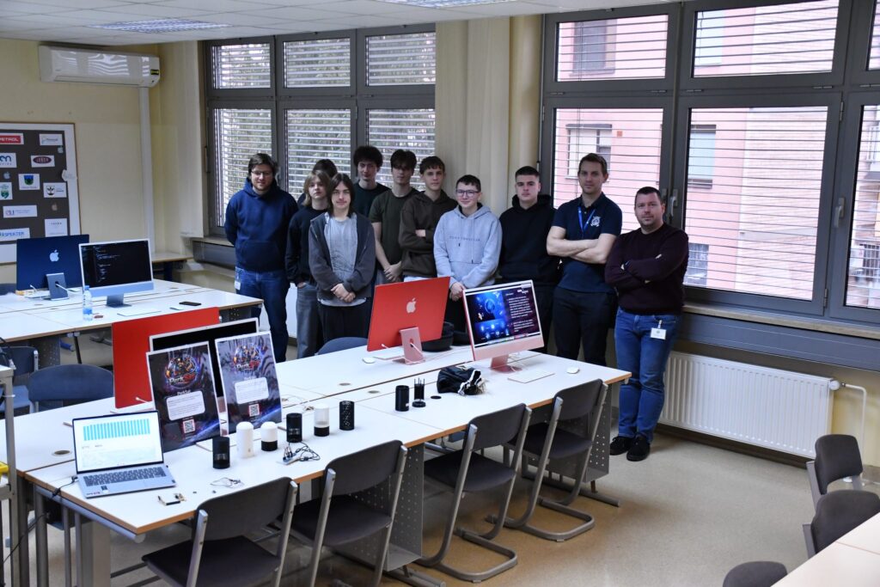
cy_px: 294
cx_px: 440
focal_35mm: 40
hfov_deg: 48.5
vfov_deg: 33.4
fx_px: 978
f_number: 4
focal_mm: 27
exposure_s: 1/250
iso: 2000
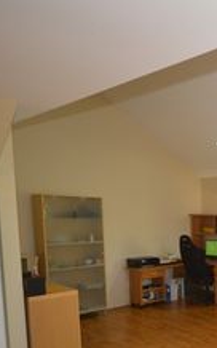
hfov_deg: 26.1
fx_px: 313
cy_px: 247
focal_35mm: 33
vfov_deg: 56.2
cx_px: 338
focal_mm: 10
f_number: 4
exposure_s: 1/60
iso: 640
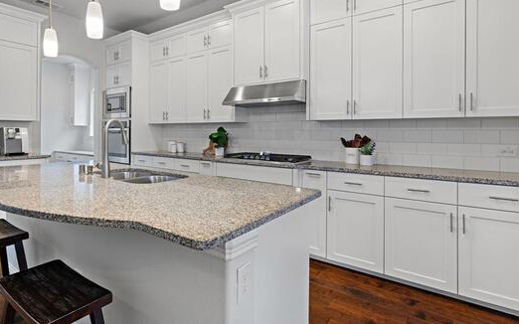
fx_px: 283
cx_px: 203
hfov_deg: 83.8
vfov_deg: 59.2
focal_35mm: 20
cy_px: 133
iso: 250
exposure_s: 2.5
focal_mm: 16
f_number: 9
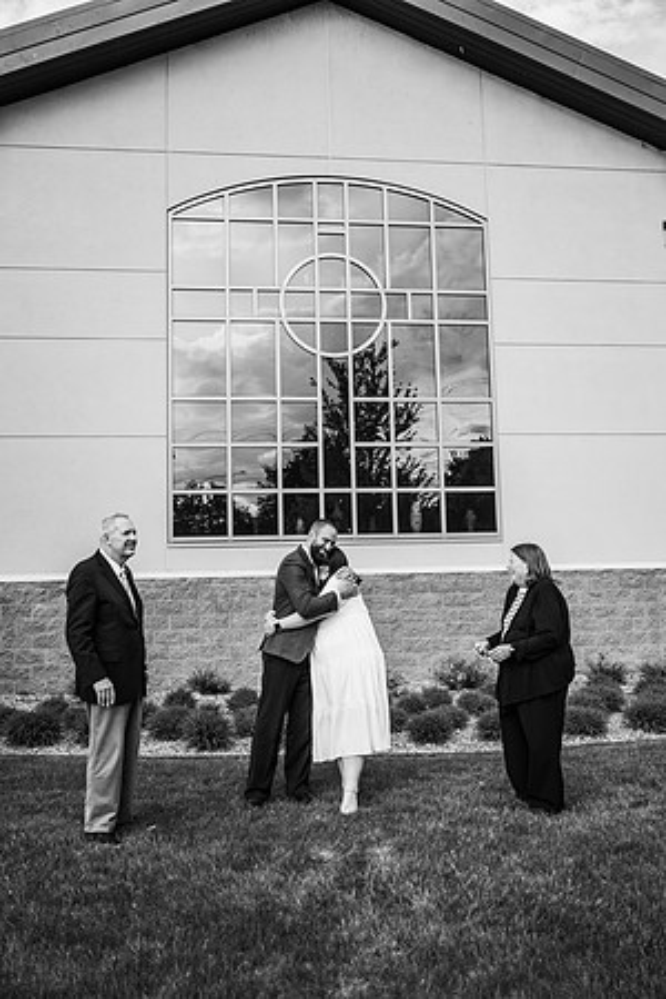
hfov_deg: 42.3
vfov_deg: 60.3
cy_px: 500
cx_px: 333
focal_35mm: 31
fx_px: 860
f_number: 2.8
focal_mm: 31
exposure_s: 1/1600
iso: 200
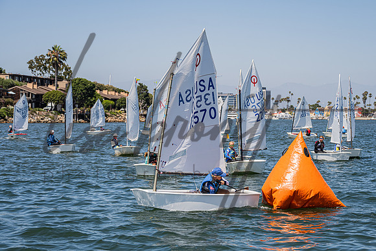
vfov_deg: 14.9
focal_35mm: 92
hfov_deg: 22.2
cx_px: 197
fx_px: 960
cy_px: 134
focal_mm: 79
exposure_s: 1/1000
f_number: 6
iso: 250
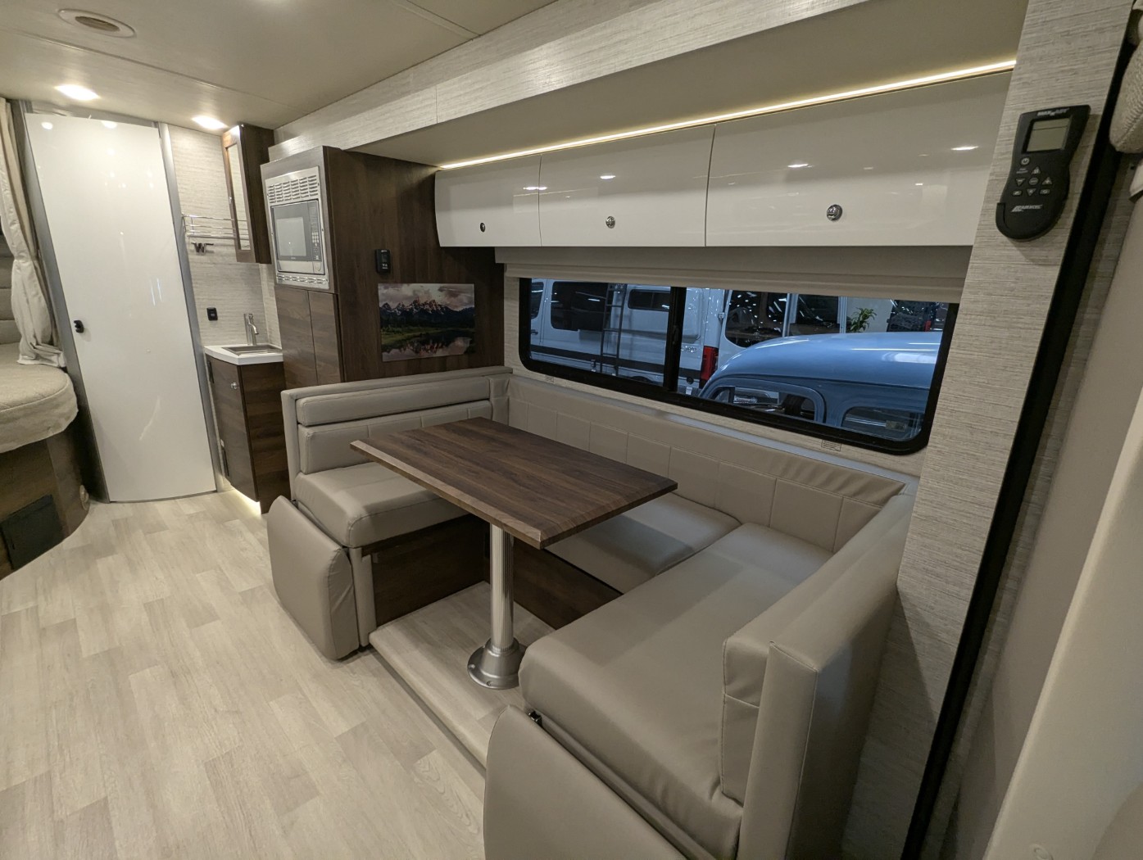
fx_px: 529
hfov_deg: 94.4
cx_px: 572
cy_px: 430
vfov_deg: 78.2
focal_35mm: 16
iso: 204
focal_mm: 2.35
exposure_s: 1/82
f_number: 2.2
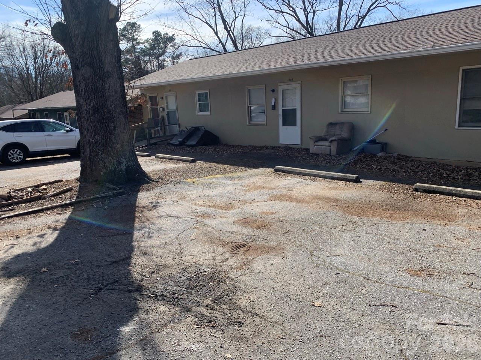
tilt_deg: -12.5
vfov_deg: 53.1
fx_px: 361
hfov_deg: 67.3
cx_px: 240
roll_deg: +3.8
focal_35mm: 26
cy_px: 180
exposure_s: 1/1205
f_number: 1.8
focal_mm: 4.25
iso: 25
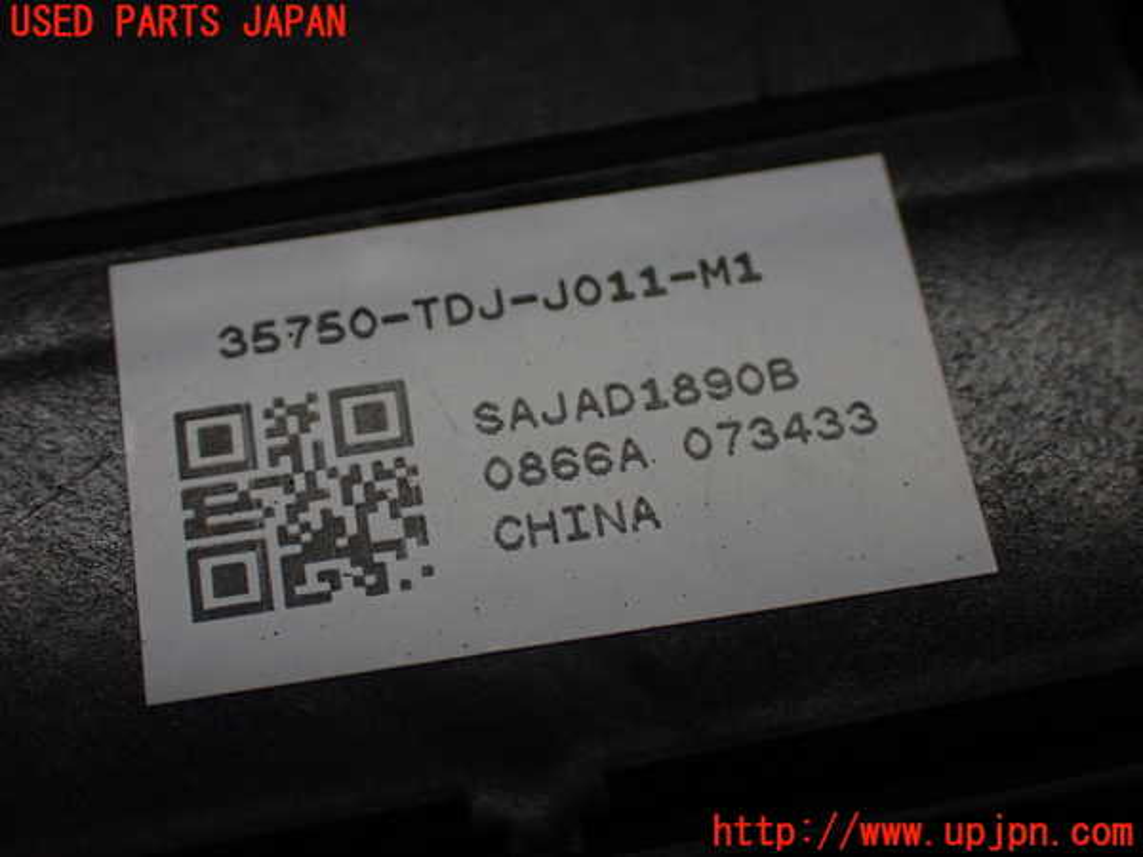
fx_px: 2047
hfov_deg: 31.2
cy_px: 428
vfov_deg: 23.7
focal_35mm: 62
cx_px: 572
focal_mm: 11.09
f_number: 3.6
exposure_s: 1/250
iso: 400
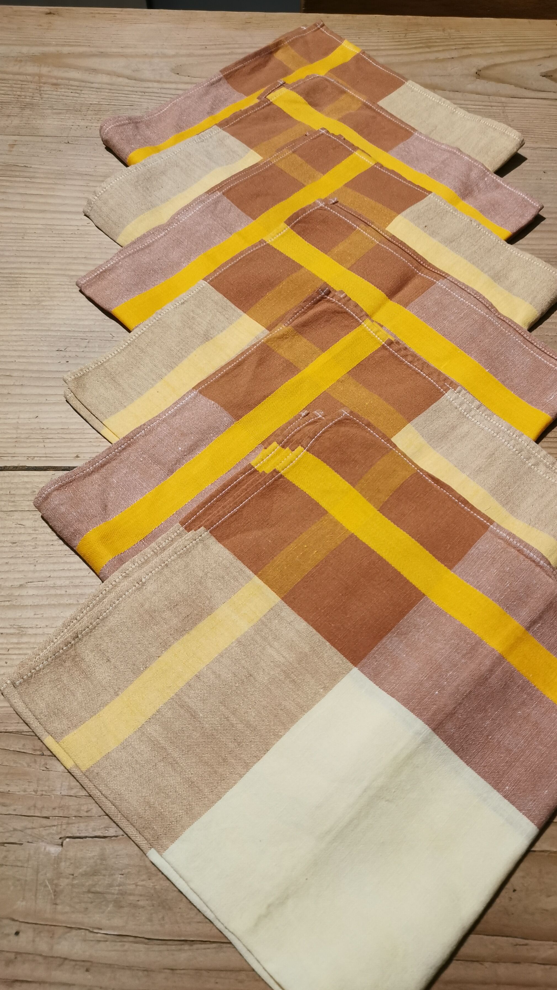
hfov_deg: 38.7
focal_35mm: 30
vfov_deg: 64.3
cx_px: 347
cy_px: 496
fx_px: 788
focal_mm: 5.58
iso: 320
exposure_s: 1/33.3
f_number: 1.8
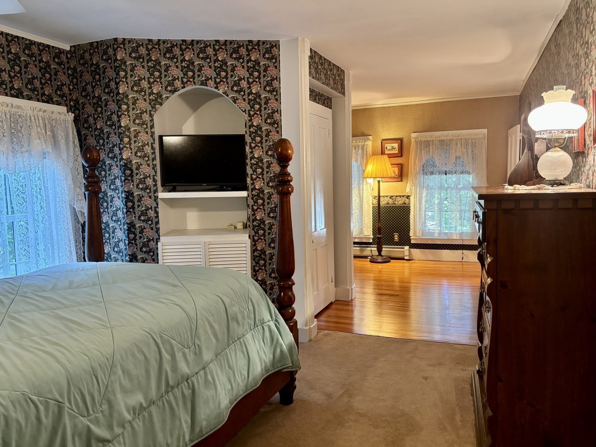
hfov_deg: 67.3
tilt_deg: -4.7
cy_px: 224
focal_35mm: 26
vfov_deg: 53.1
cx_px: 298
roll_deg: +1.6
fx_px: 448
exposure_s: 1/60
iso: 400
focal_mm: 5.96
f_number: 1.6
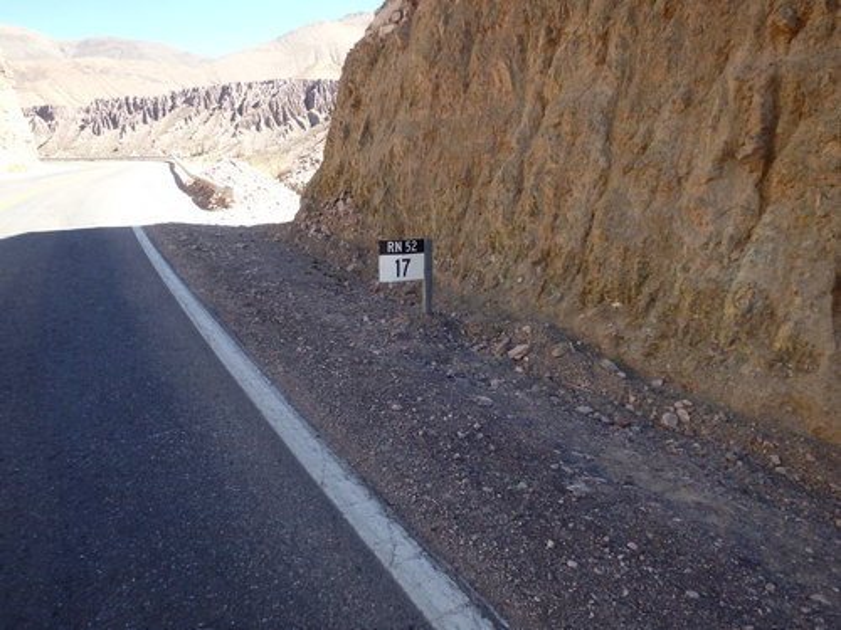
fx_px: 680
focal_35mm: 28
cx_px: 420
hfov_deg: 63.4
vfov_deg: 49.7
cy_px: 315
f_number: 3.9
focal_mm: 5
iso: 320
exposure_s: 1/400
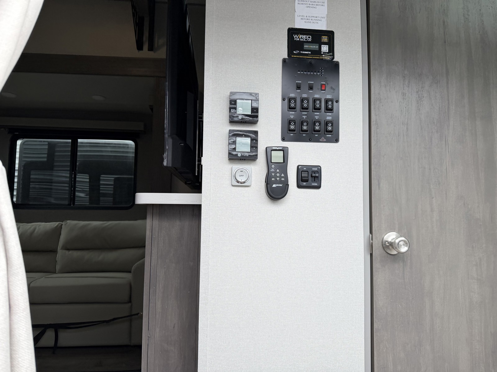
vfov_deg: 56.8
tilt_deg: +7.6
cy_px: 186
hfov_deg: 71.6
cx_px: 248
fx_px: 345
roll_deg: -1.1
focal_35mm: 24
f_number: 1.78
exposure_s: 1/584
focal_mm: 6.76
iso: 100
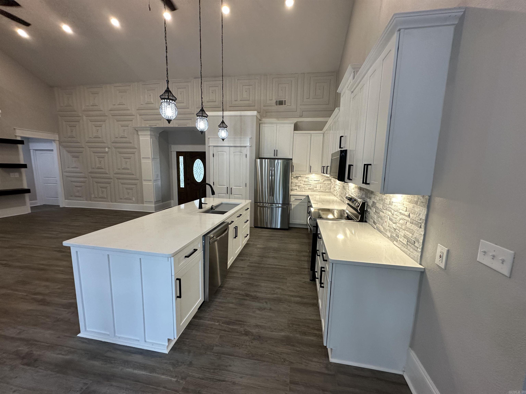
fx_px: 213
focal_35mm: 14
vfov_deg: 85.7
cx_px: 263
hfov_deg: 102.1
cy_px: 197
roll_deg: -1.1
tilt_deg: -7.6
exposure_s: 1/120
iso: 200
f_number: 2.2
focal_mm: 2.22
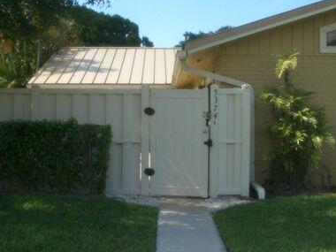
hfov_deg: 32.6
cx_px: 127
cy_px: 82
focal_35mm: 59
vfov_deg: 24.7
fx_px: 573
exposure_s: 1/320
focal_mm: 5.8
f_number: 4.3
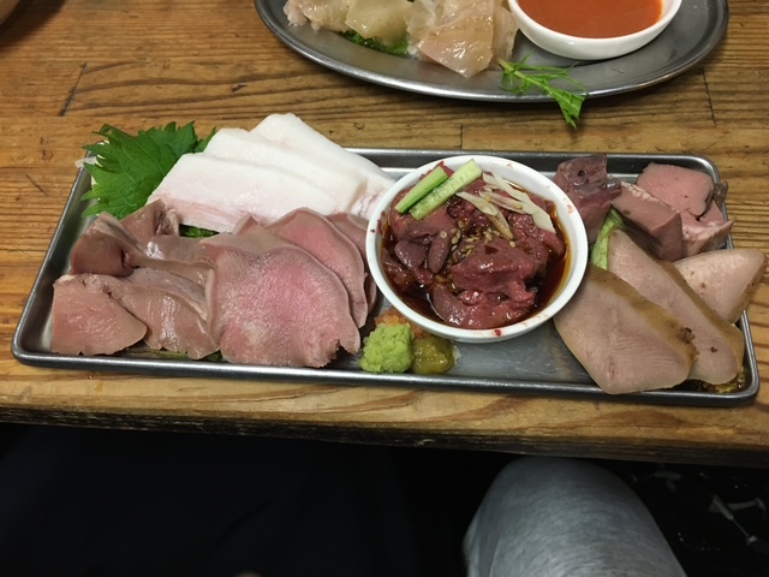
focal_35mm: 29
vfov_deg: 48.2
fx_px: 644
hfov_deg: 61.7
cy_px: 288
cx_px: 384
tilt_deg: -58.8
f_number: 2.2
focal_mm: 4.15
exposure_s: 1/30
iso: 125
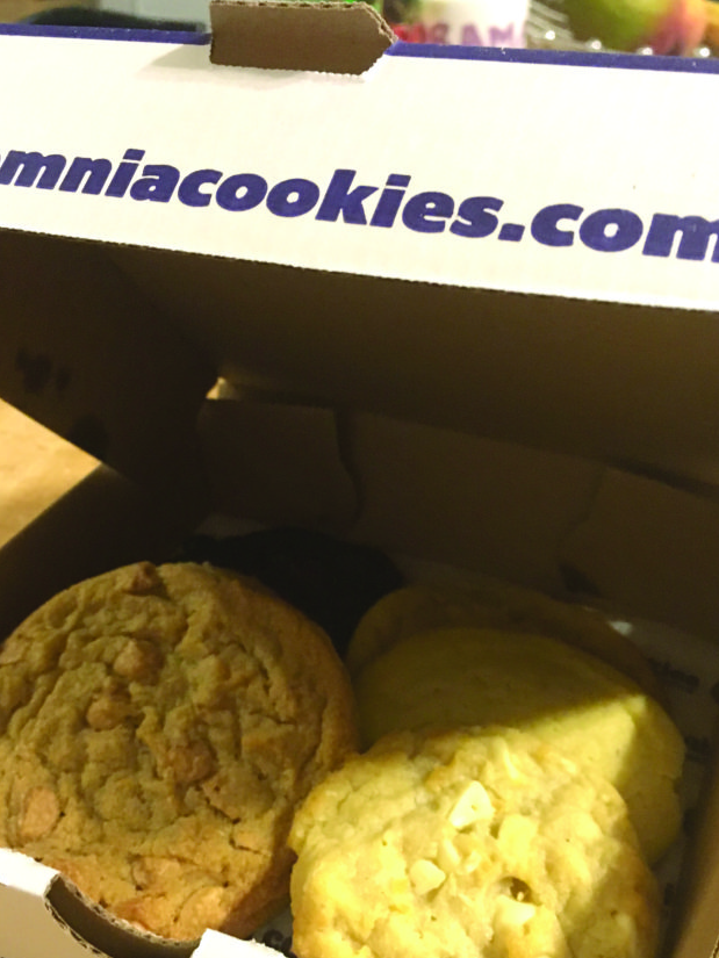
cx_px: 314
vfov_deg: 51.1
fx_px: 997
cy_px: 567
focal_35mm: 36
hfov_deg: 39.6
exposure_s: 1/15
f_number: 2.2
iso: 250
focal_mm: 4.15
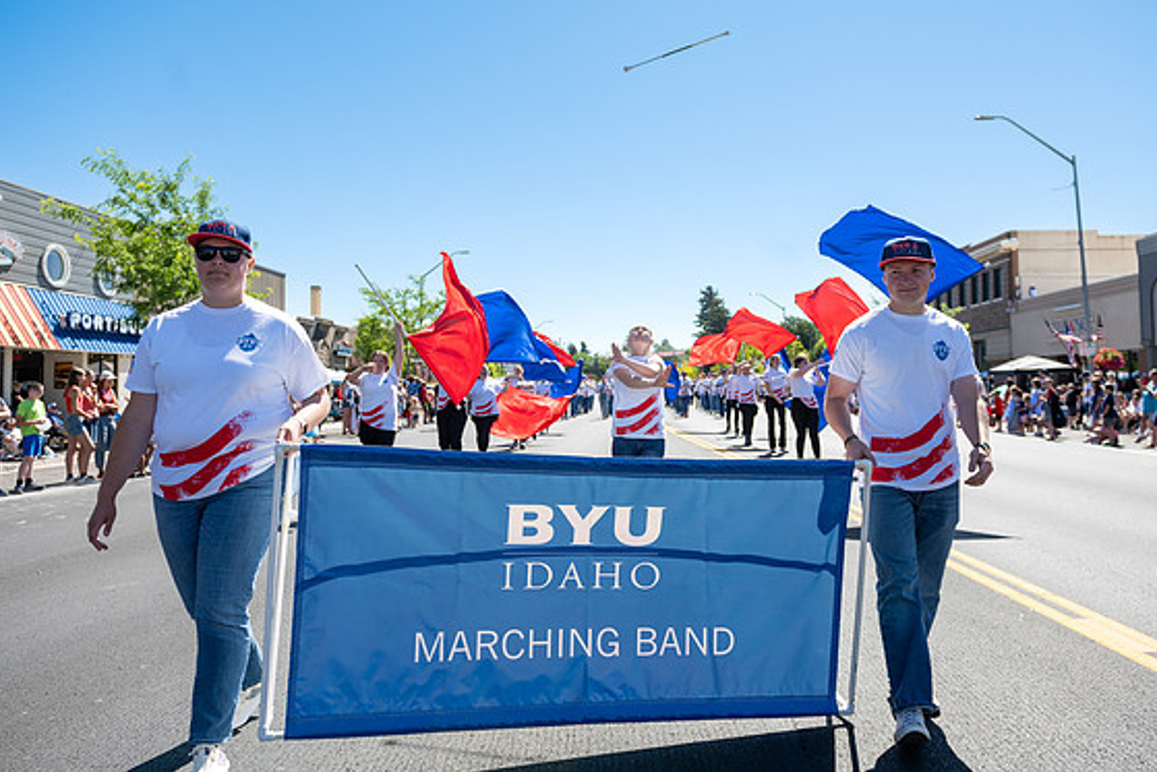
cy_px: 353
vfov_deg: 47.9
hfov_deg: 67.3
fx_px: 868
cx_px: 618
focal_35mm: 27
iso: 100
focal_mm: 24
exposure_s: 1/800
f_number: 3.5
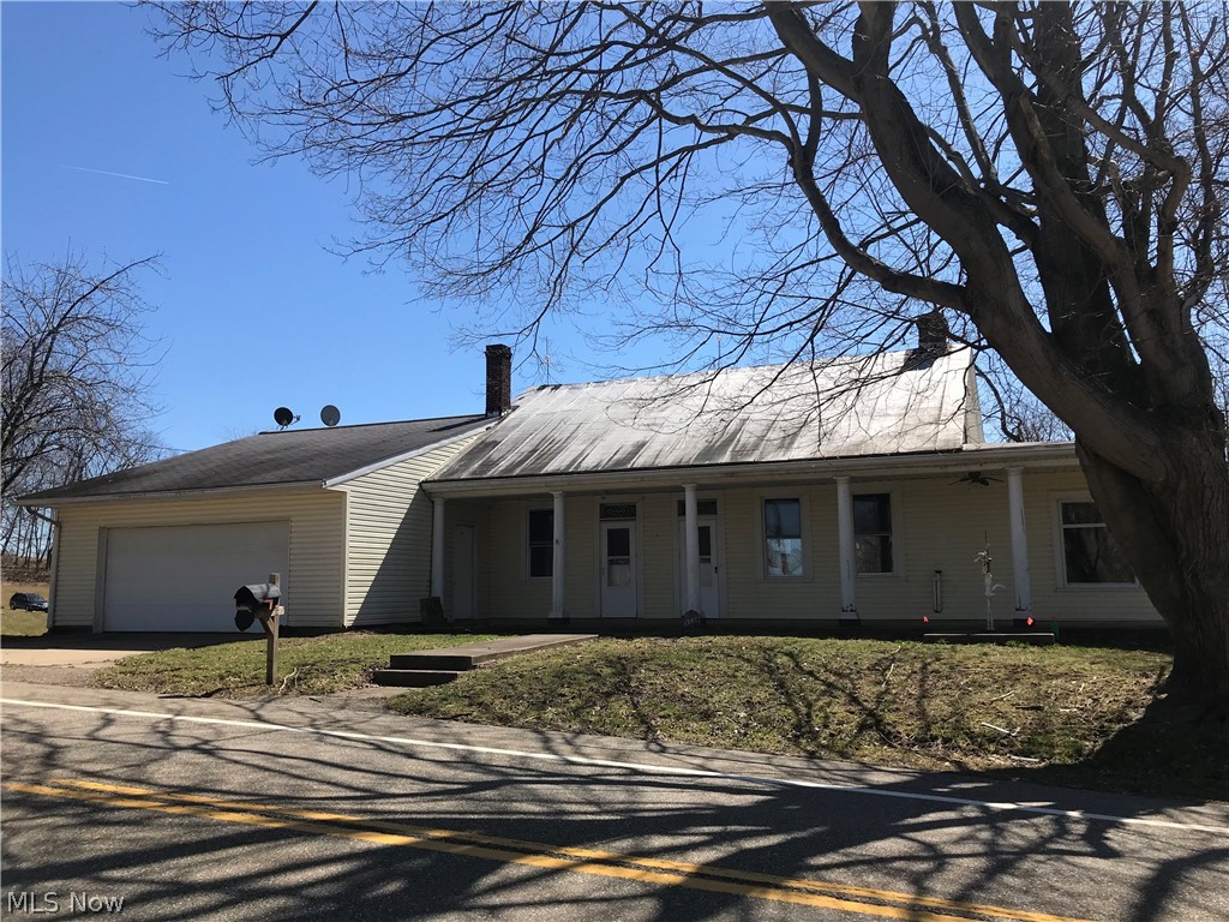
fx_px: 994
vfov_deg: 49.7
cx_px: 614
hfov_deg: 63.4
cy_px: 461
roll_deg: +0.7
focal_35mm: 28
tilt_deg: +8.2
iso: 20
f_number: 1.8
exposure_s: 1/2037
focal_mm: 3.99
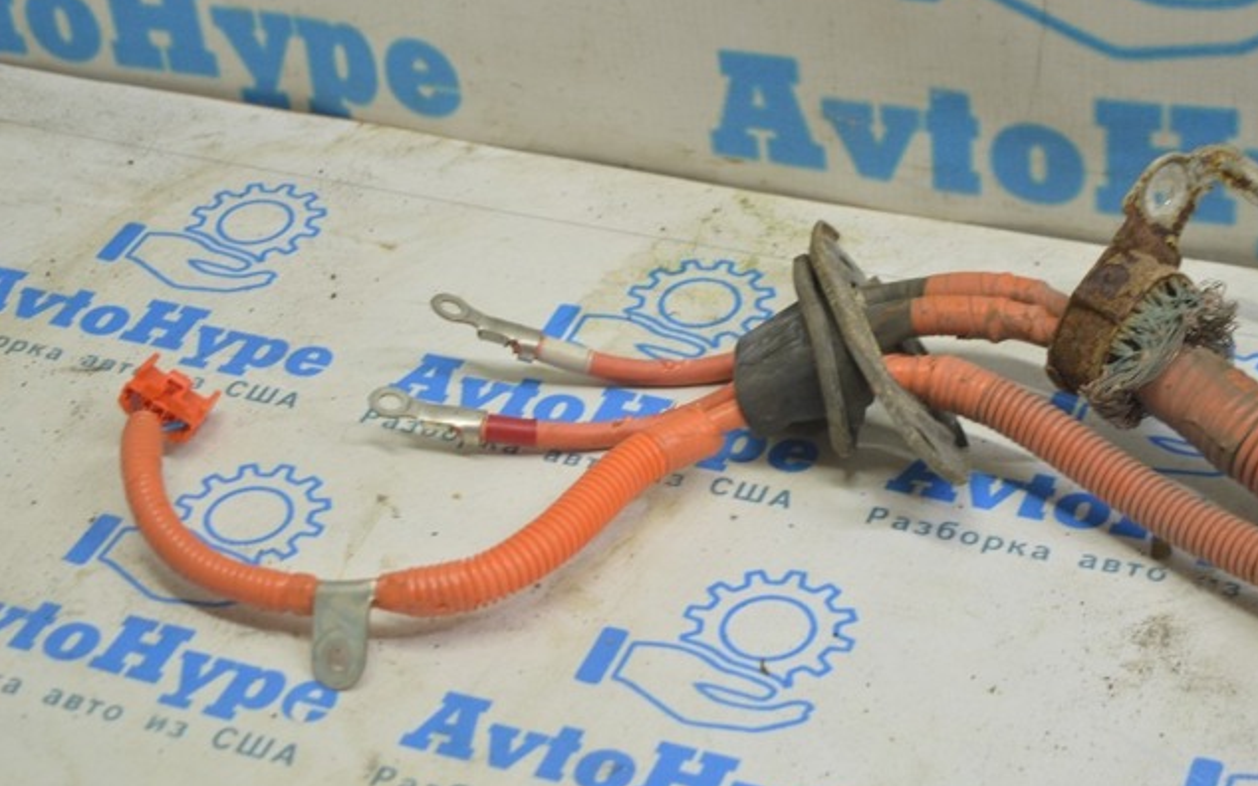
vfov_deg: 17.6
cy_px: 404
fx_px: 2537
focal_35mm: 74
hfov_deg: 27.9
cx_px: 633
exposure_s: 1/20
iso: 400
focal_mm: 48
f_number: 5.6
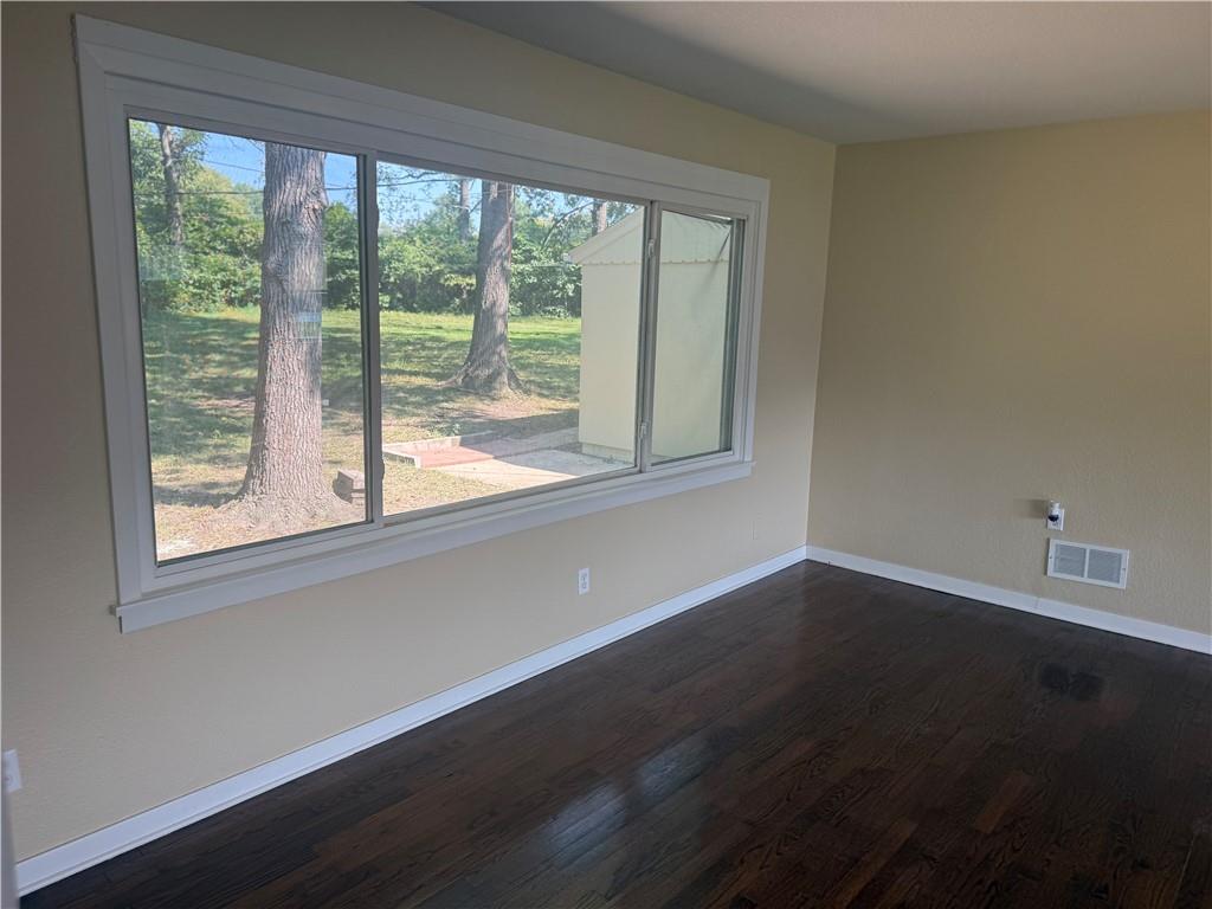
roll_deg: -0.8
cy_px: 454
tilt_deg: -9.3
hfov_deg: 71.6
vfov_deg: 56.8
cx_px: 606
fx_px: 840
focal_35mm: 24
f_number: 1.78
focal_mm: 6.76
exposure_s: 1/267
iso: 100
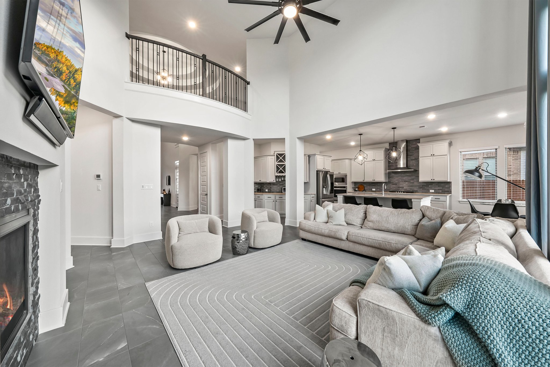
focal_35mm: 13
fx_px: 199
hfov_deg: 108.3
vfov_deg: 85.5
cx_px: 275
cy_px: 184
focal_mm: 13
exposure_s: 1/2.5
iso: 800
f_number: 11
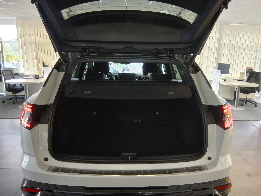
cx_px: 130
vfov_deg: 53.1
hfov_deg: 67.3
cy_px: 98
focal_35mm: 26
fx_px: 196
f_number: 1.8
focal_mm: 3.98
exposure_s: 1/50
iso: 250
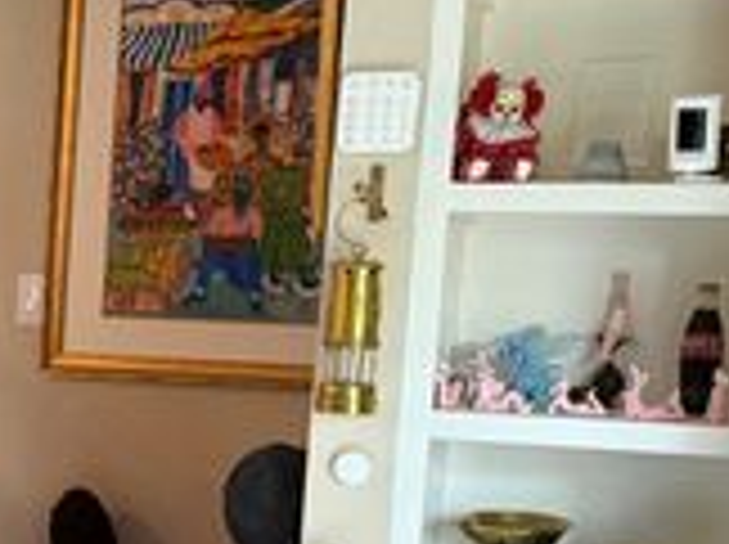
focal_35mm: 88
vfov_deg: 16.5
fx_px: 1851
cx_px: -328
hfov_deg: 19.7
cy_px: 519
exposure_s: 1/60
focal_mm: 6.76
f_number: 1.78
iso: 400
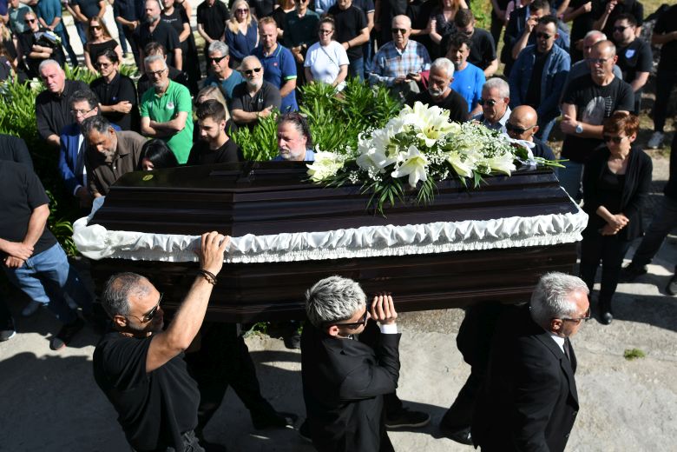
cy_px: 226
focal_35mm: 30
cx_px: 338
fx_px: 564
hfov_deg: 61.9
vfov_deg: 43.6
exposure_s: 1/1250
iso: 100
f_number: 2.8
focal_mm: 20
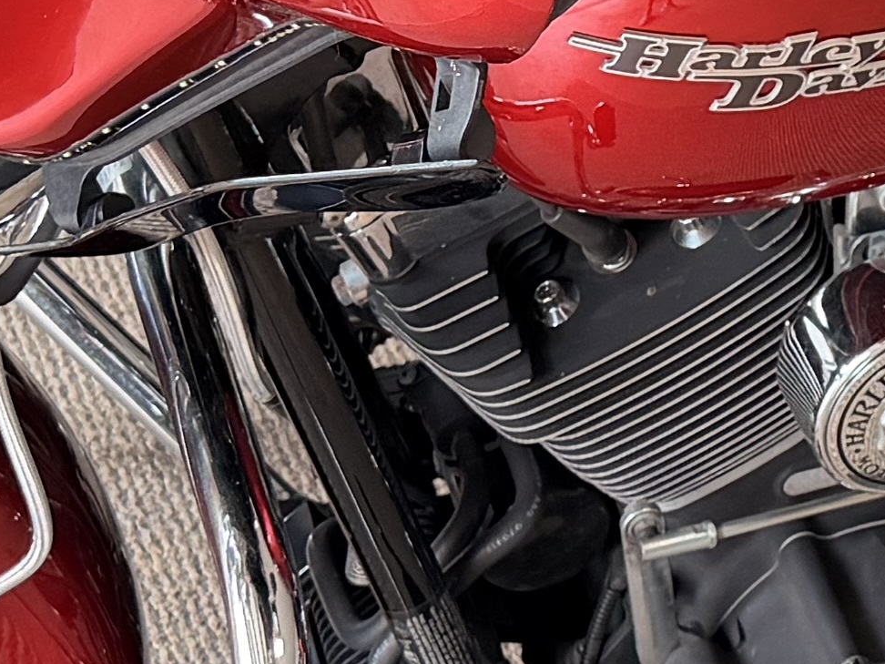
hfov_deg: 13.5
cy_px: -325
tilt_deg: -18.3
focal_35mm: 141
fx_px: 3605
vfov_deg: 10.2
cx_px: 1139
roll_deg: -1.0
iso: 160
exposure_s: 1/60
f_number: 1.78
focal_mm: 6.76
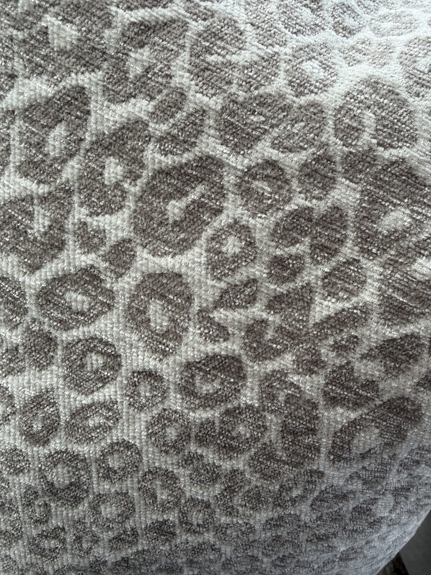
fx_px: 398
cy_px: 288
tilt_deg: -45.7
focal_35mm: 24
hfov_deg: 56.8
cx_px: 216
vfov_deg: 71.6
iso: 40
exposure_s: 1/121
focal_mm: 2.22
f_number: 2.2
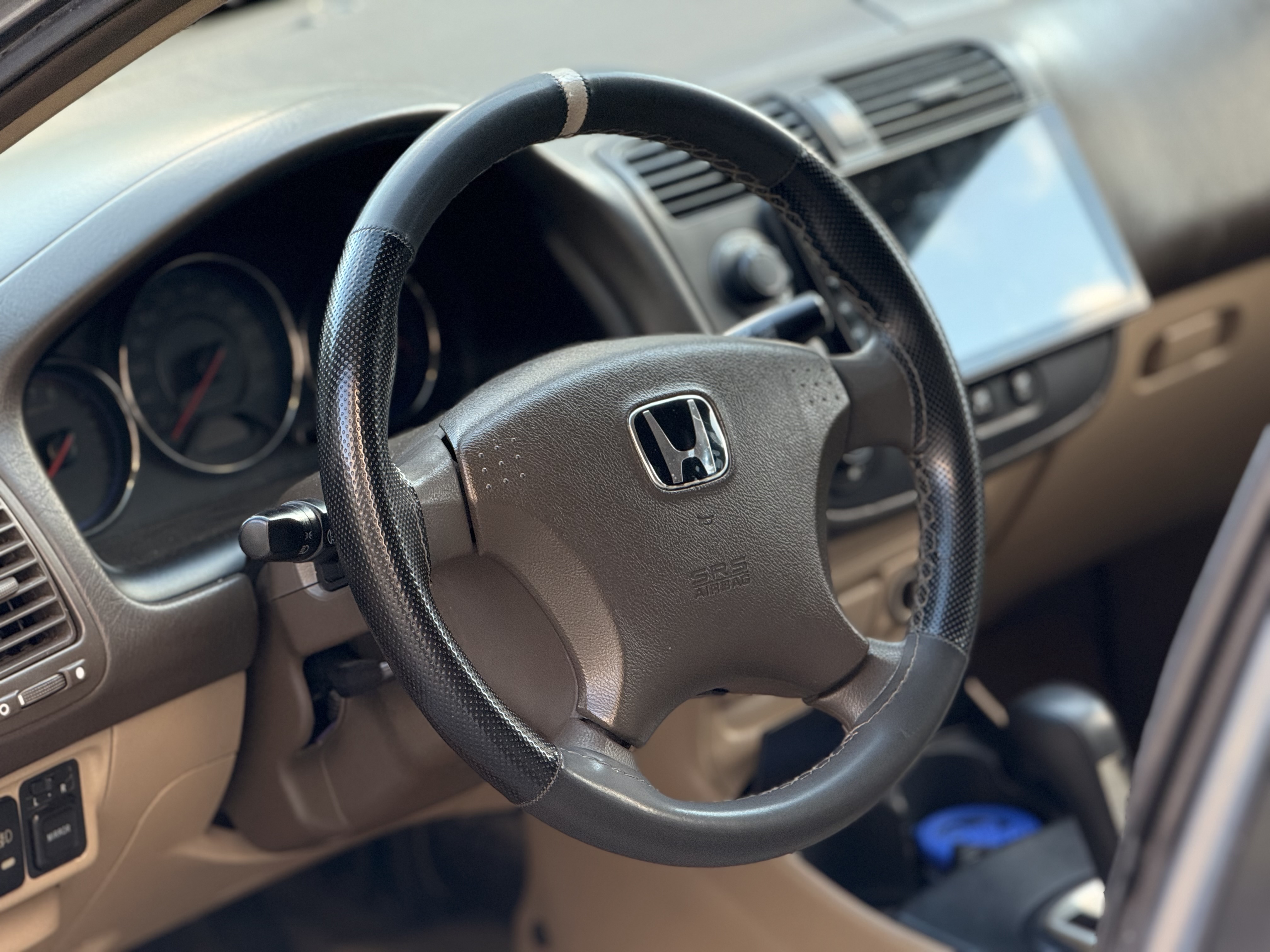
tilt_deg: -19.9
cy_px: 476
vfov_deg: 12.3
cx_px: 635
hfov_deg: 16.4
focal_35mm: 120
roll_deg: -2.0
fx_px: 4403
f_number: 2.8
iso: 160
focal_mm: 15.66
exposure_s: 1/99
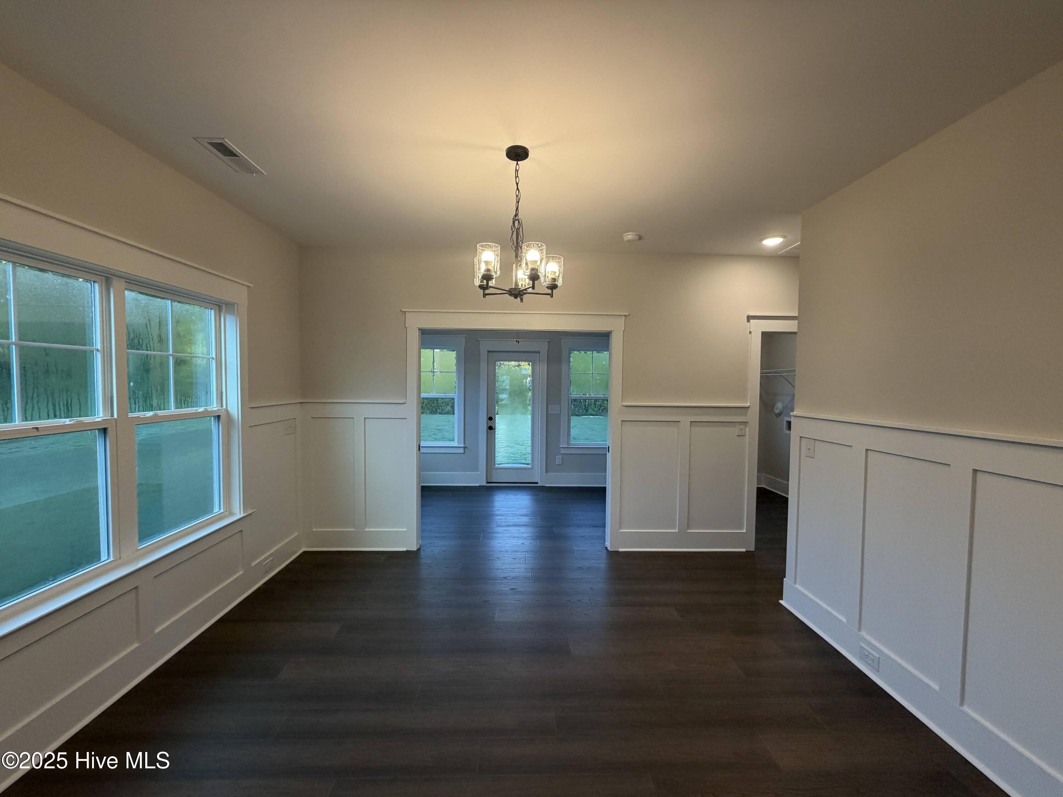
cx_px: 532
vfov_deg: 85.7
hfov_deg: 102.1
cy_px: 398
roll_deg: -0.2
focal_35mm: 14
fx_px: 430
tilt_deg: -1.7
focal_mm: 2.22
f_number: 2.2
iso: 200
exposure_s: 1/120
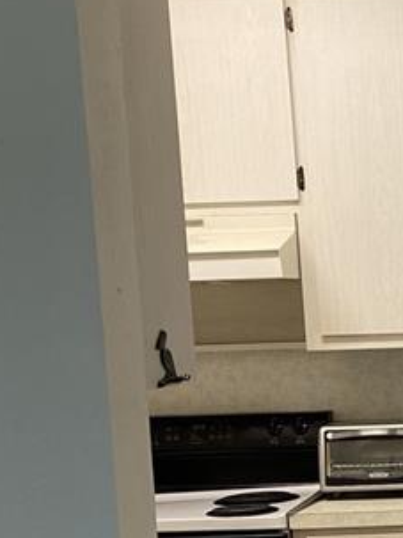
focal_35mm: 103
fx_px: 1600
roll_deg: +3.0
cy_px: 533
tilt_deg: -7.2
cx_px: 760
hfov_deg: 12.8
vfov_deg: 18.6
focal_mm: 4.25
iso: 80
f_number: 1.8
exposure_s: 1/60
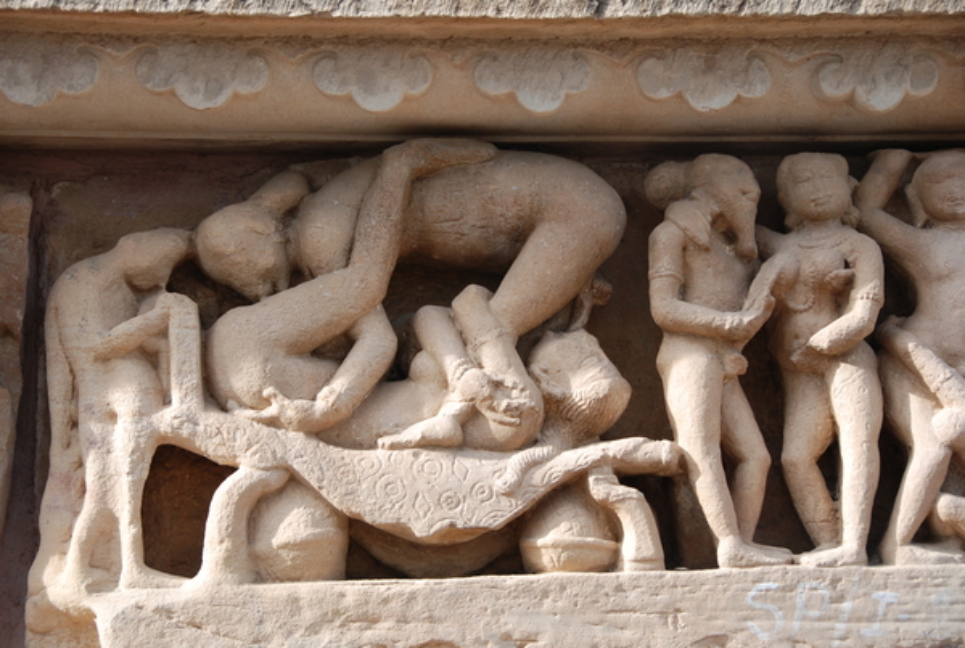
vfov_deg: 14.1
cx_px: 482
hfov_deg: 20.9
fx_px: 2619
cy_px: 324
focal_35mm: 98
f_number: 5
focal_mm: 65
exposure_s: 1/160
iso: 200
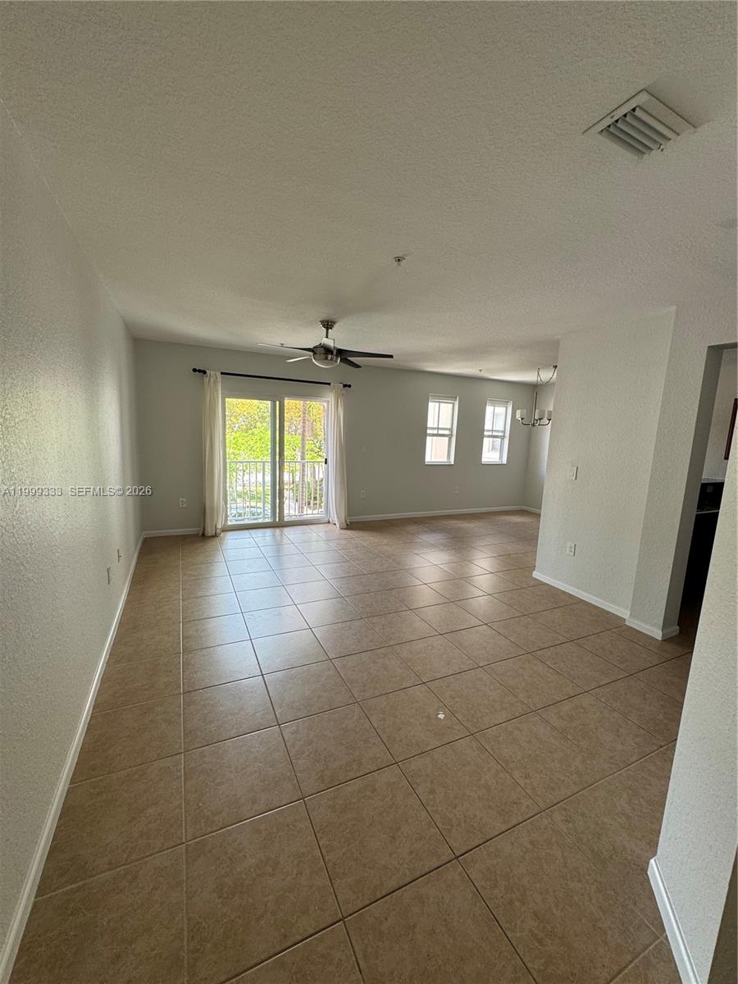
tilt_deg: -9.8
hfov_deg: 85.7
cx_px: 369
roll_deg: -2.0
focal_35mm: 14
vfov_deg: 102.1
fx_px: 398
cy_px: 492
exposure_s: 1/99
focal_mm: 2.22
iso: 64
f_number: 2.2
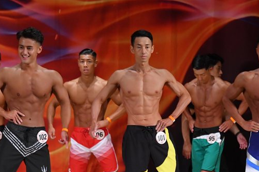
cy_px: 133
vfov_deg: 3.9
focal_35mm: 349
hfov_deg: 5.9
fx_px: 2510
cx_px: 188
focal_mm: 150
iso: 3200
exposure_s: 1/400
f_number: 5.6
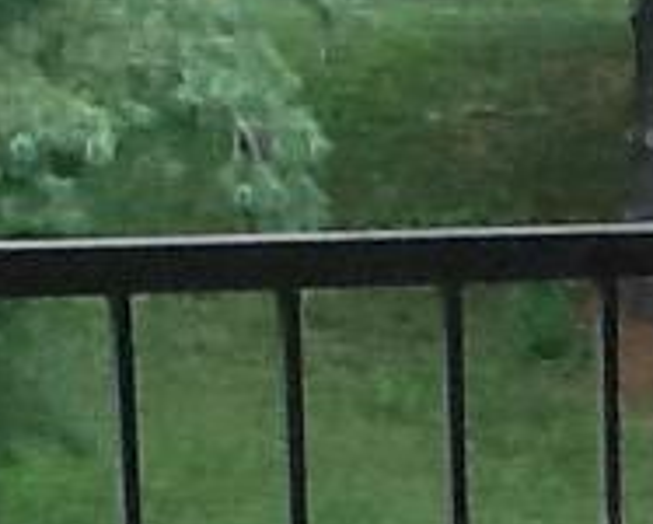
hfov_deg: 11.4
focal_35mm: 160
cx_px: 1044
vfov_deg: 9.1
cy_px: 1055
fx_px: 3095
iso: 64
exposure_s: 1/315
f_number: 2.4
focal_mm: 2.03
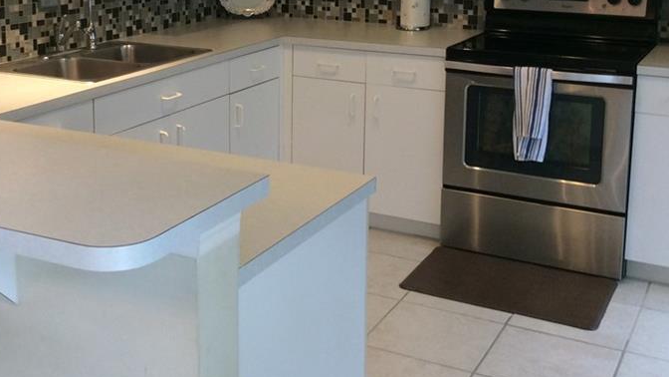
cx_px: 256
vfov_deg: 22.2
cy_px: 53
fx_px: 940
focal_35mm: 53
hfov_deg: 38.9
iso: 80
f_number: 2.4
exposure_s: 1/24
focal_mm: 3.3
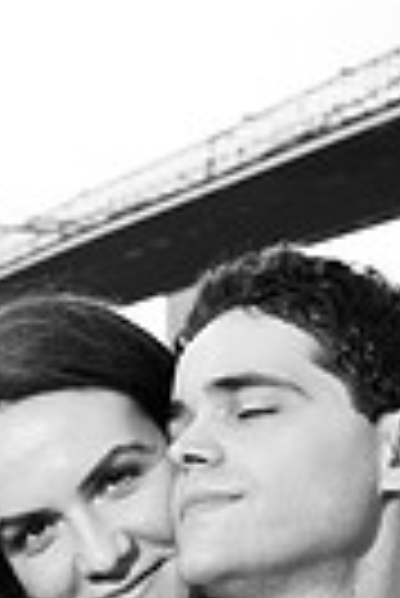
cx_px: 137
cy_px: 692
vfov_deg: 13.2
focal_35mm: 152
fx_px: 2527
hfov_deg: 9.0
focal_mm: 45
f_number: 5.6
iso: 400
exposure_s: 1/160
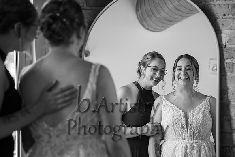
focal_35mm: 139
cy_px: 84
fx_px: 906
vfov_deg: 9.9
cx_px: 129
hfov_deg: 14.8
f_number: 4
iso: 400
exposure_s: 1/200
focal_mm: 120
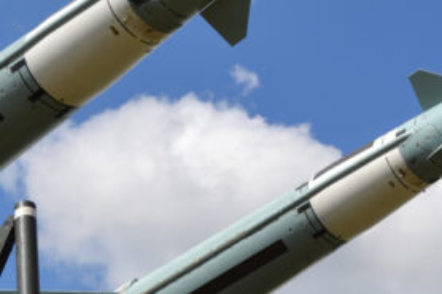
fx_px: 1477
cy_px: 151
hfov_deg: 16.6
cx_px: 471
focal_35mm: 120
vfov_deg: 11.4
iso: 100
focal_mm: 29
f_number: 8
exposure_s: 1/320
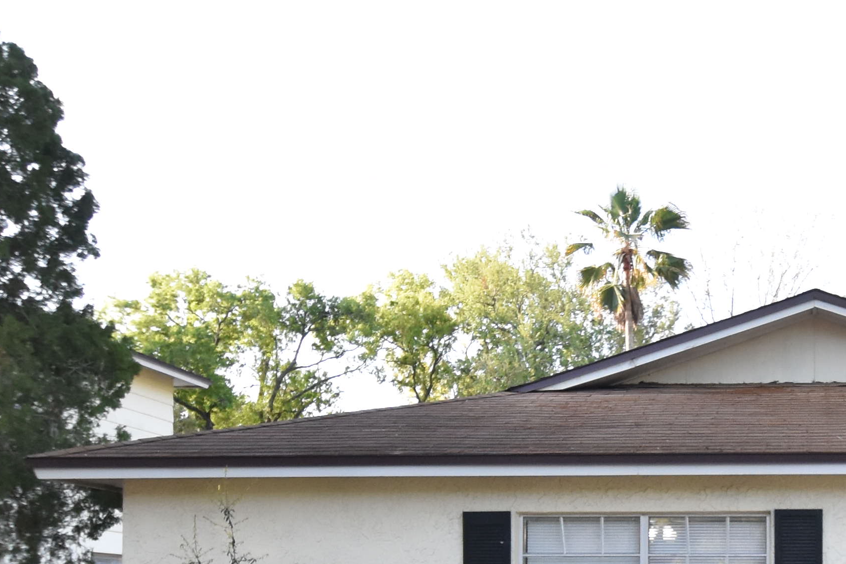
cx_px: 779
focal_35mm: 53
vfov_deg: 24.2
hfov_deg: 35.1
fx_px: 1245
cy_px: 578
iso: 800
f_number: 3.5
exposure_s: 1/750
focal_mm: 10
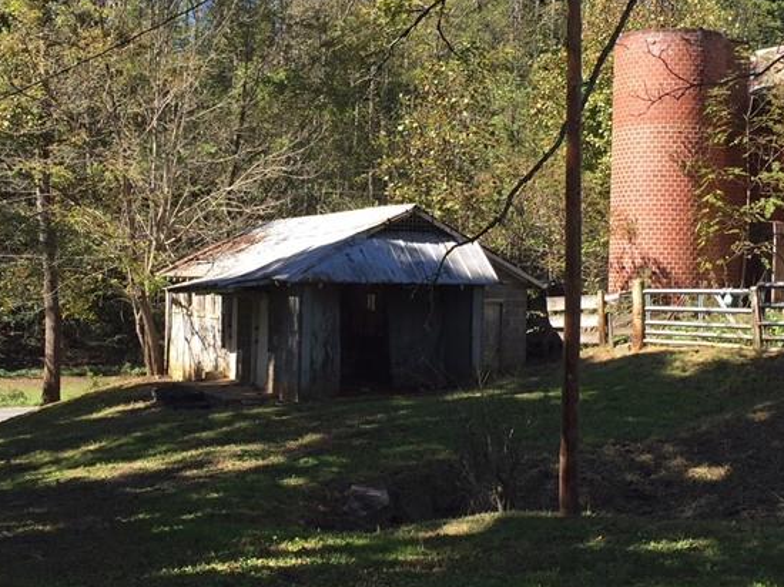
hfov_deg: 35.5
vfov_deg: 27.0
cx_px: 423
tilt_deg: -1.0
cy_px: 291
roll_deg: -2.2
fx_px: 1222
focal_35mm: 54
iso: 32
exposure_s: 1/565
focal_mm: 4.15
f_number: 2.2
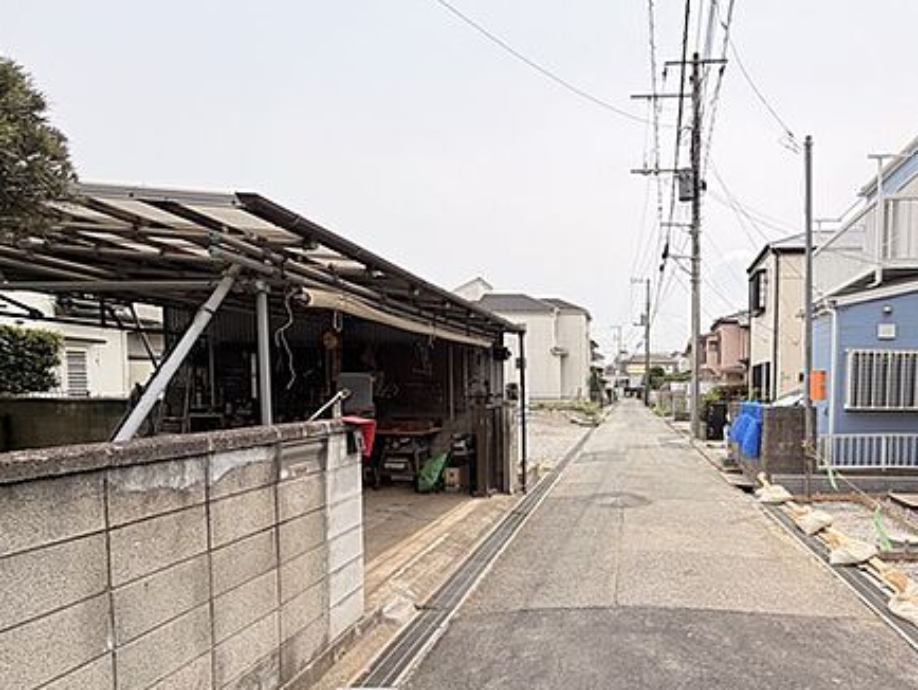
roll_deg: +1.6
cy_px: 418
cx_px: 624
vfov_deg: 65.3
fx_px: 531
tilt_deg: -2.7
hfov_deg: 78.6
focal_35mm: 20
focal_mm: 2.22
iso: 20
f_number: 2.2
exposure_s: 1/1145
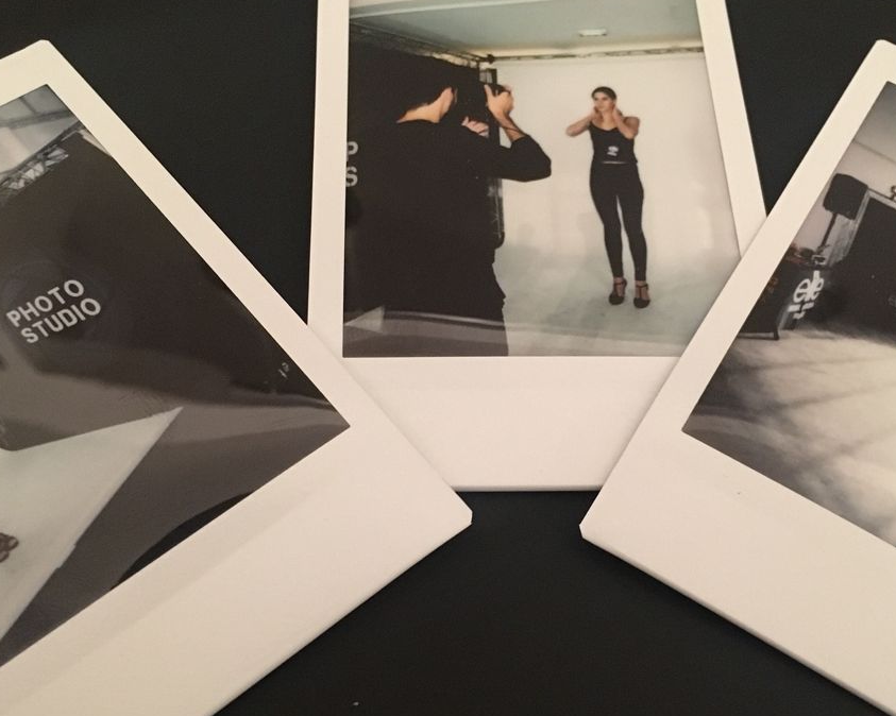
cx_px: 468
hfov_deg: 42.9
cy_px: 416
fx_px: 1140
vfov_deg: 34.8
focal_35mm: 43
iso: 400
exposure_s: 1/17
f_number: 2.2
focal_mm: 4.15
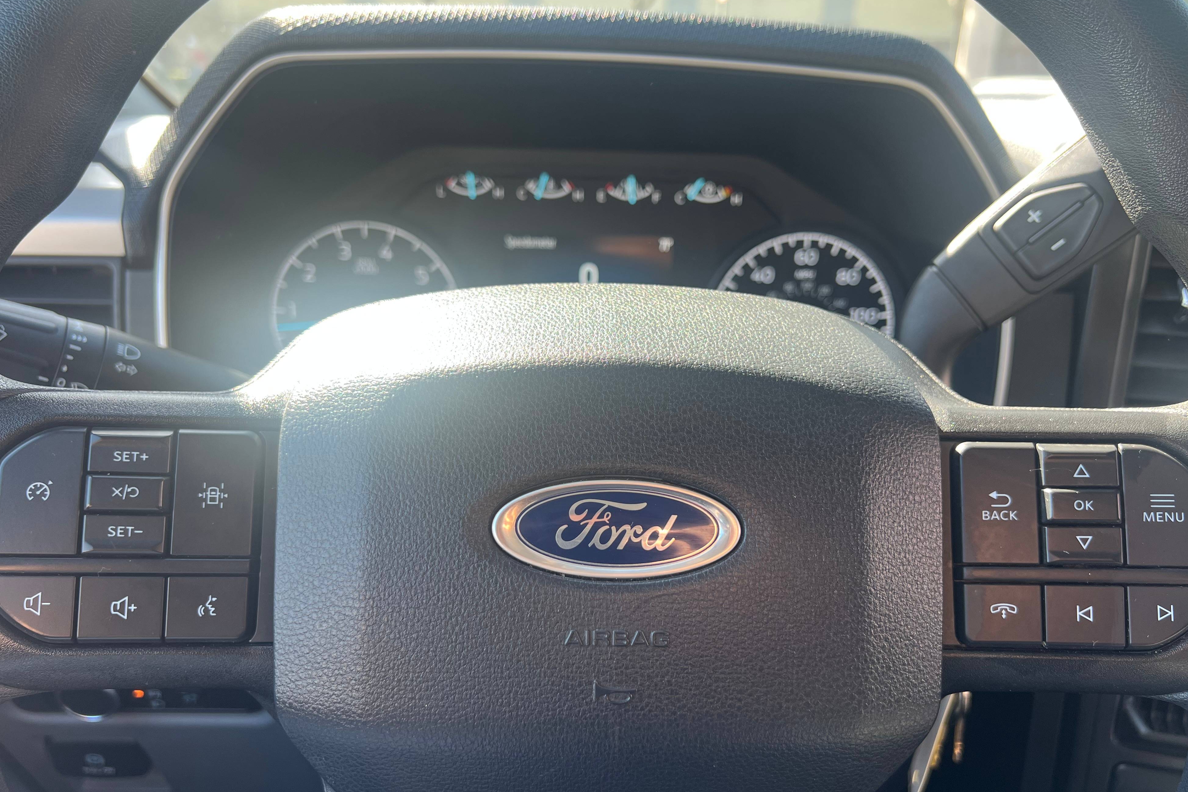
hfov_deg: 65.5
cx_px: 591
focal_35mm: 28
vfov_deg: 46.3
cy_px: 438
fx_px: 924
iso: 40
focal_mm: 5.7
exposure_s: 1/121
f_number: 1.5
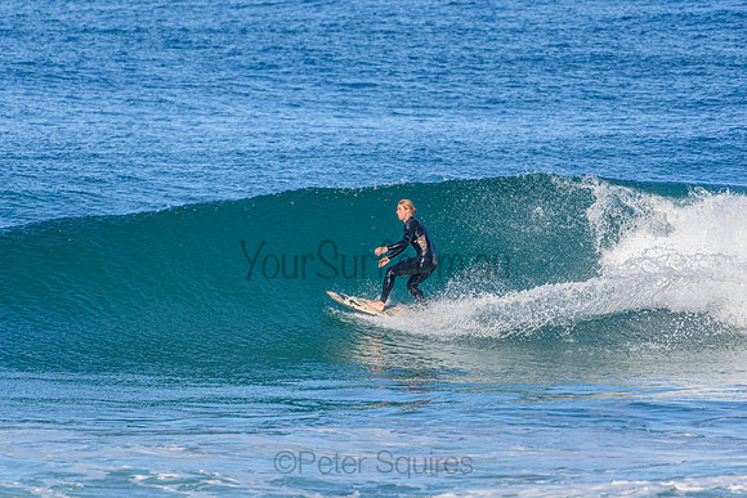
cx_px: 374
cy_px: 249
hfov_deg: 2.7
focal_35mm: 750
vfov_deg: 1.8
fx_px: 15565
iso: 450
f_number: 5.6
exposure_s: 1/2000
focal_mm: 500
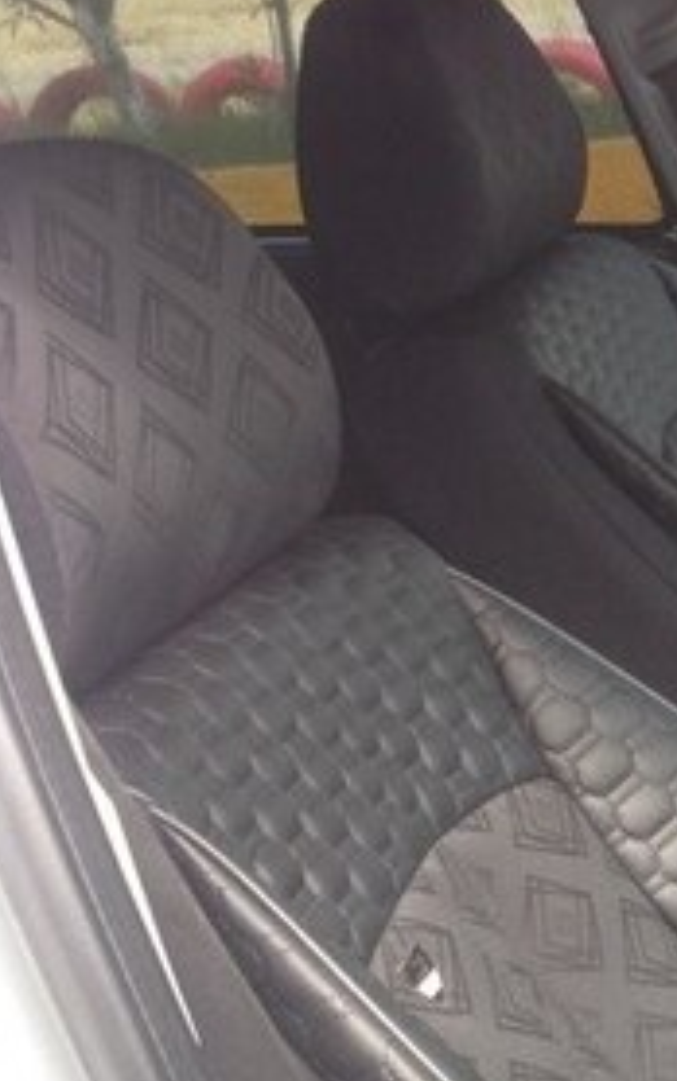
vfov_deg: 24.7
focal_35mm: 83
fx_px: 2448
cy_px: 799
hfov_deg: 13.8
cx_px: 1261
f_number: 2.4
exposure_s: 1/139
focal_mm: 4.12
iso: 50
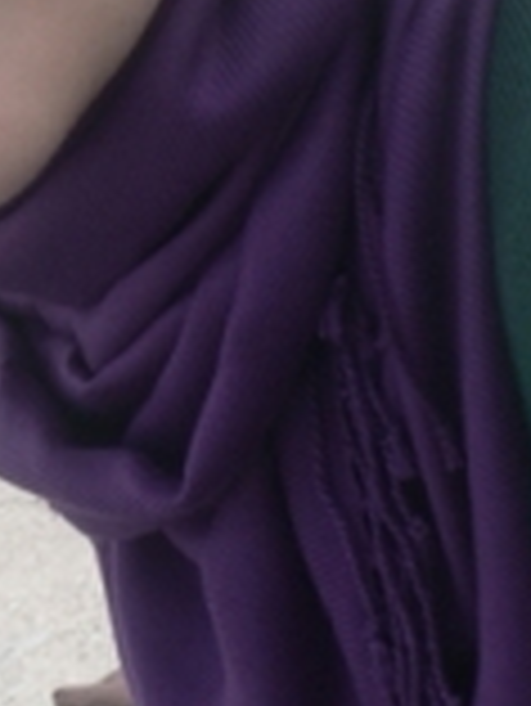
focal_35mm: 89
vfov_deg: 21.8
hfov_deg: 15.9
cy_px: 189
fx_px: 1818
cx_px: -126
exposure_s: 1/100
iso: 80
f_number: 5.6
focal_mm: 5.8
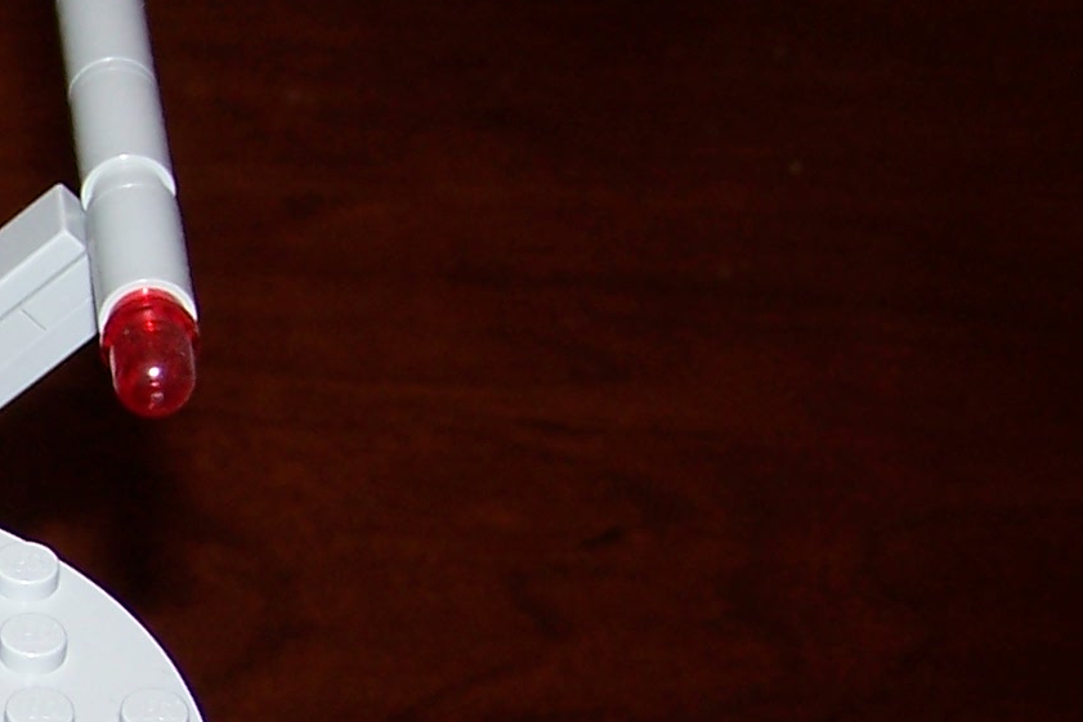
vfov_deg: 11.3
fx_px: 3640
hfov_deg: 15.8
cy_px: 547
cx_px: -425
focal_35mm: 121
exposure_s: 1/60
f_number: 2.8
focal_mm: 6.3
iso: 80
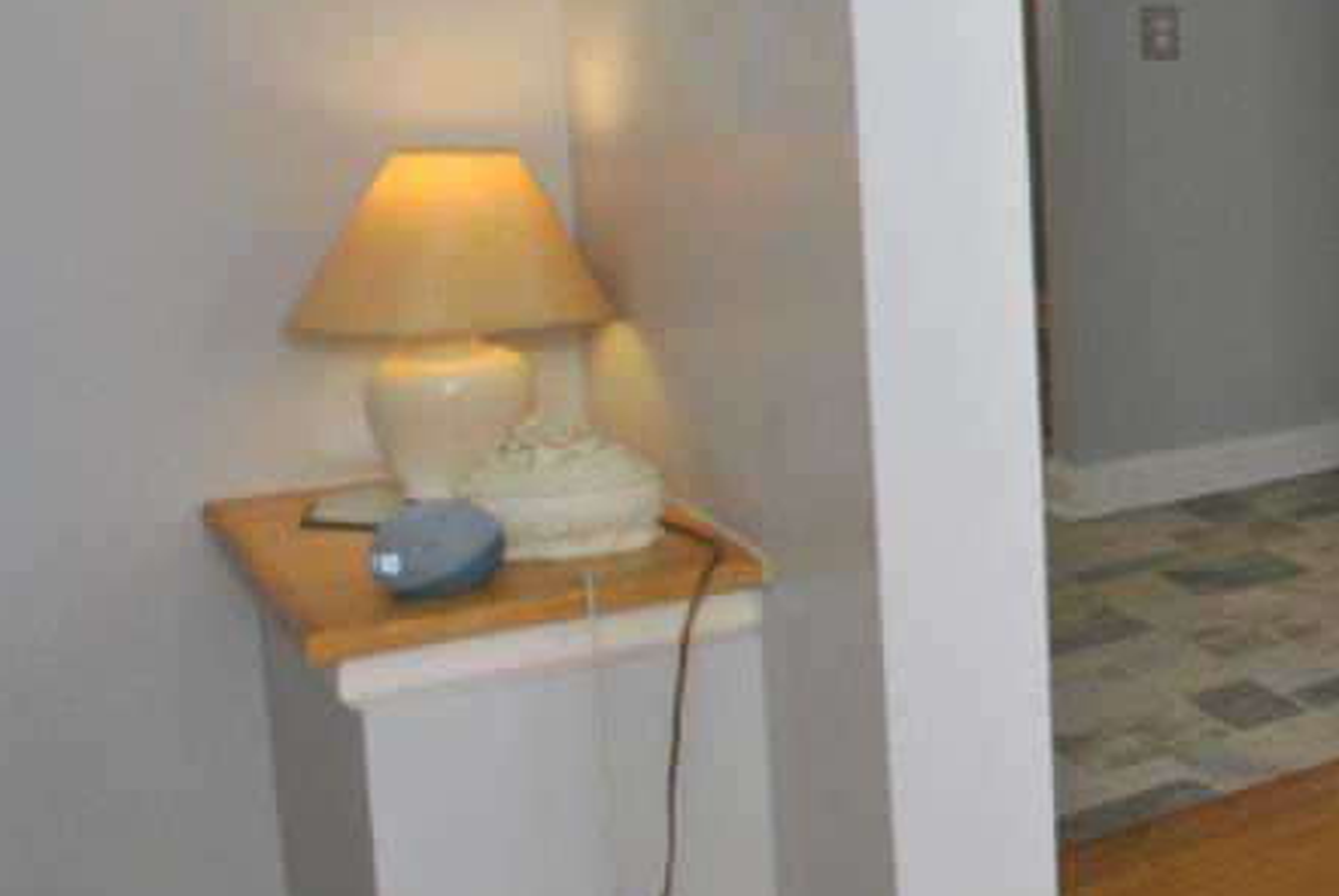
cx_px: 2262
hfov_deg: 24.1
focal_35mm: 51
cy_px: 128
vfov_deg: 25.9
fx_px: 1899
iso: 200
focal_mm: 10
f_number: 4.5
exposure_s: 1/80
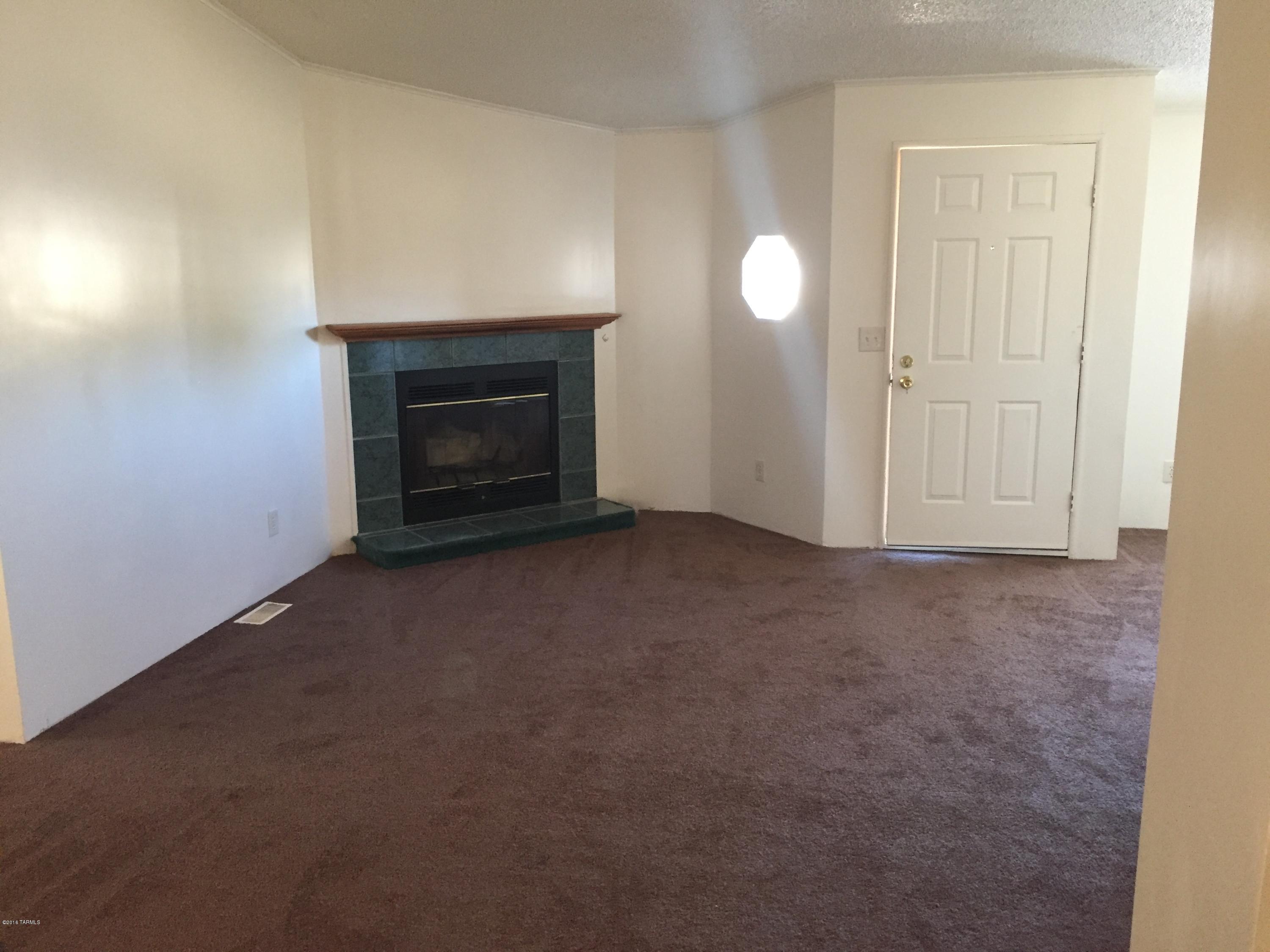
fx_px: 1064
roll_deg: -0.6
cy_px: 476
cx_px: 635
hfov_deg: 61.7
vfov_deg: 48.2
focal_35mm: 29
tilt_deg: -11.2
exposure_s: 1/30
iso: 200
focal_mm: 4.15
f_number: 2.2
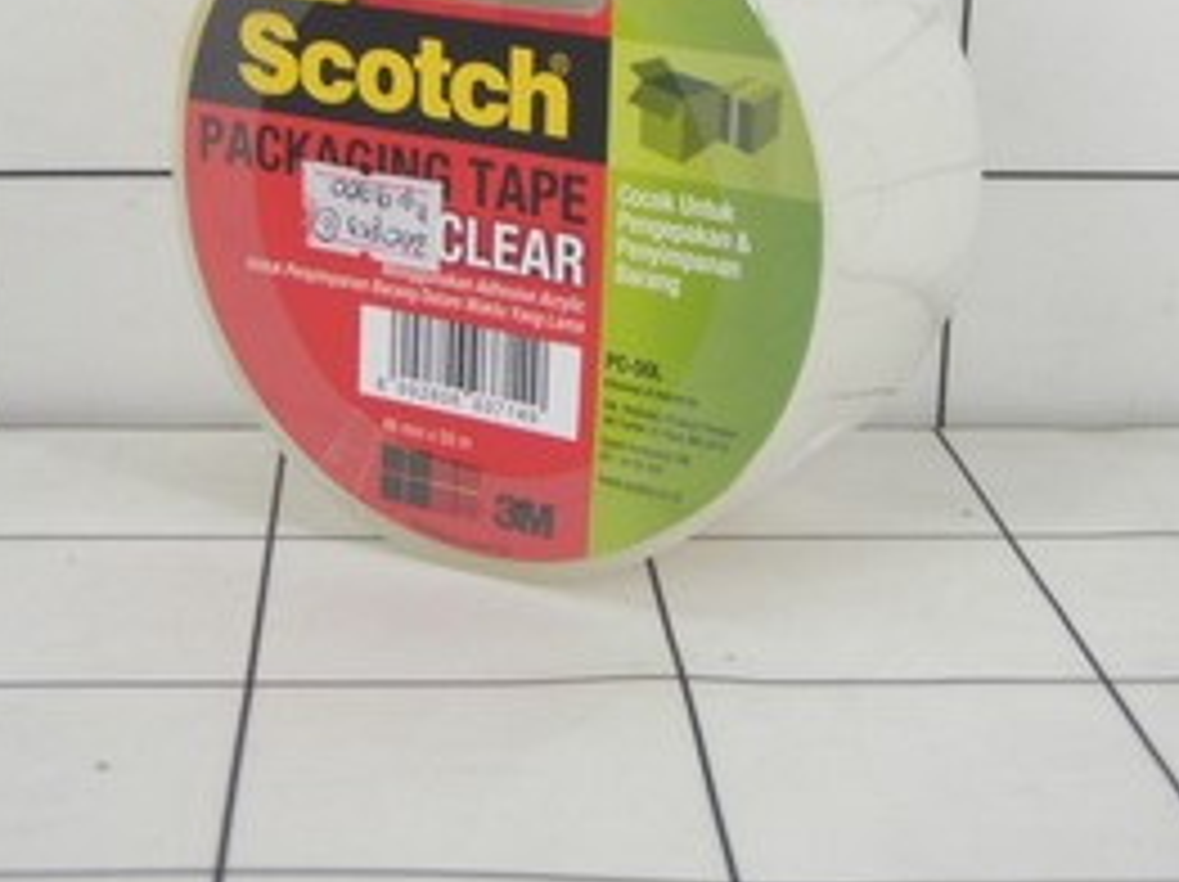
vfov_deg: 18.8
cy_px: 243
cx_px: 585
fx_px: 2654
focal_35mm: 78
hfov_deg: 25.0
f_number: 4
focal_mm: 9.13
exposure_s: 1/40
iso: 80
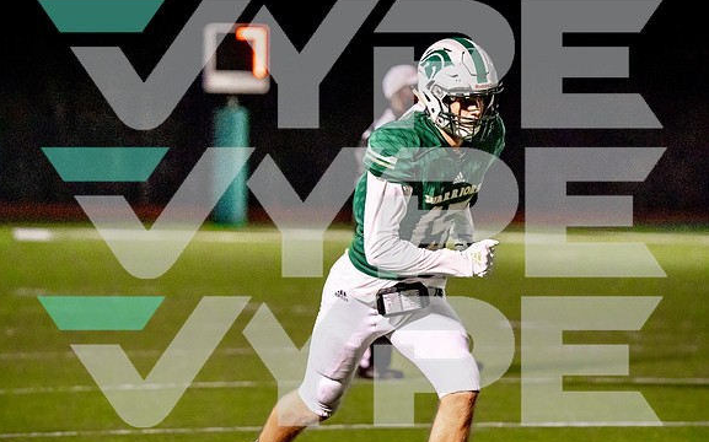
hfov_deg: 6.4
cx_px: 354
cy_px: 213
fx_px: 6296
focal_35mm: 326
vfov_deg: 4.0
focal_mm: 318
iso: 16000
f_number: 6.3
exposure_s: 1/1600
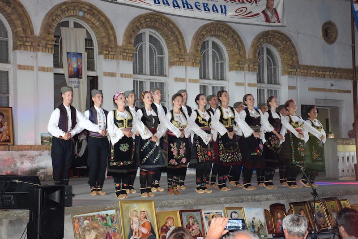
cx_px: 179
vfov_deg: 21.6
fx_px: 626
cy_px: 120
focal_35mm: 63
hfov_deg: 31.9
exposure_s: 1/60
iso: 1400
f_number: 4.5
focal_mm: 42
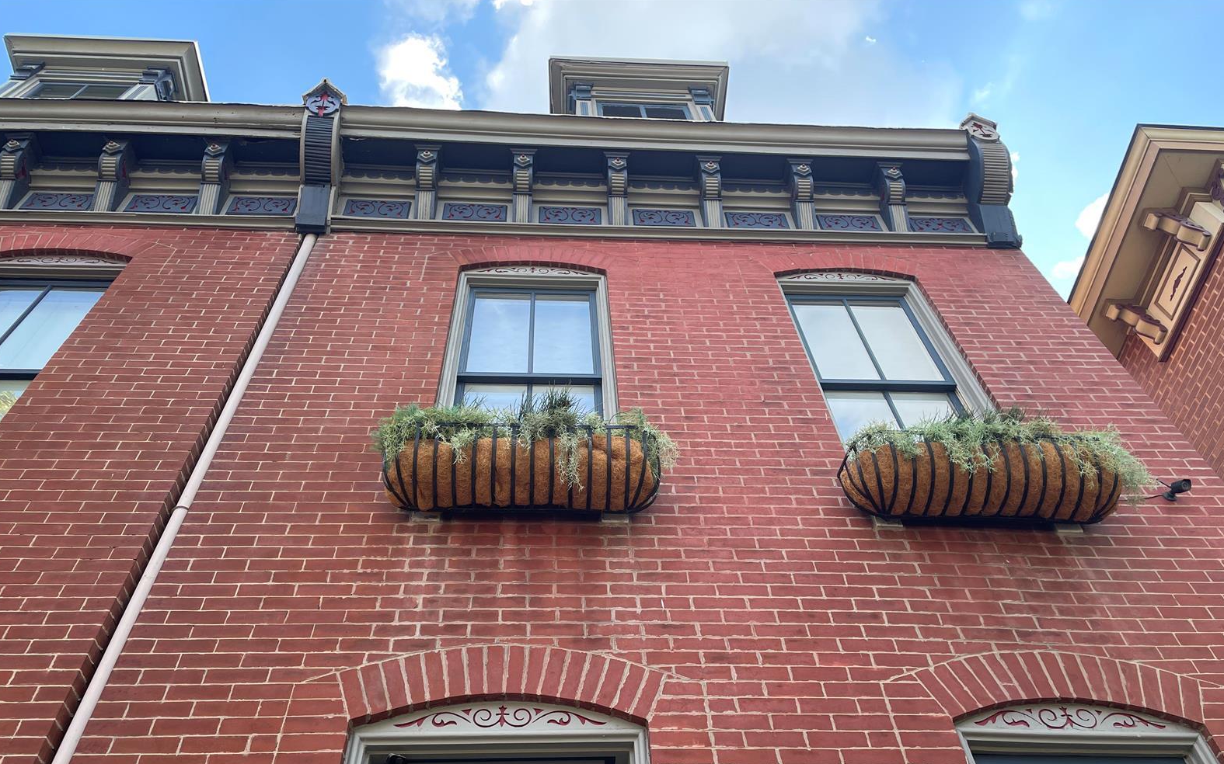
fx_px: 934
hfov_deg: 66.5
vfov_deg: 44.3
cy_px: 461
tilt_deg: +51.6
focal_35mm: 28
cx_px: 611
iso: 32
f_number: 1.6
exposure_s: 1/438
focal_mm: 4.2
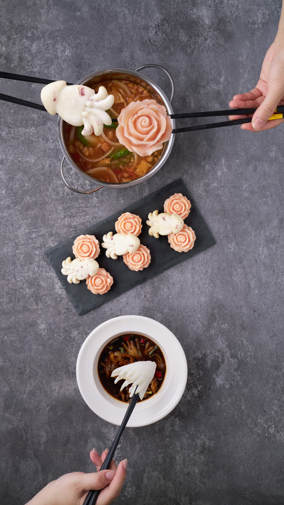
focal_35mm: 53
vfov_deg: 39.2
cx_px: 123
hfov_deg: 22.6
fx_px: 710
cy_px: 251
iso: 100
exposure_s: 1/125
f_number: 13
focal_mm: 50
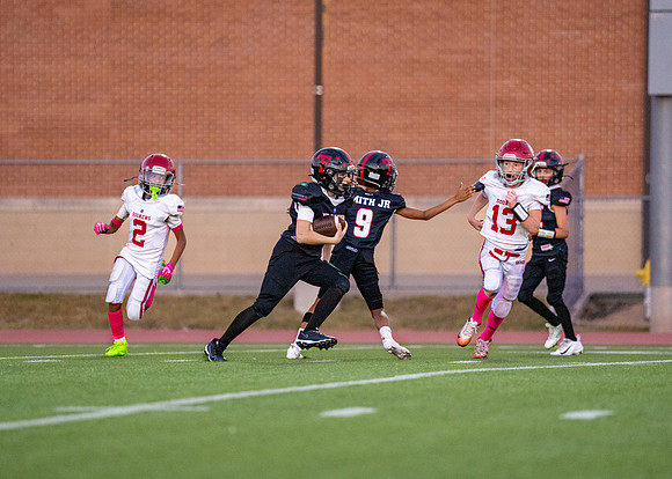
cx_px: 315
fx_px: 5419
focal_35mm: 284
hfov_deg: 7.1
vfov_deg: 5.1
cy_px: 235
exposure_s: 1/1250
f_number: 2.8
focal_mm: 200
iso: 5000
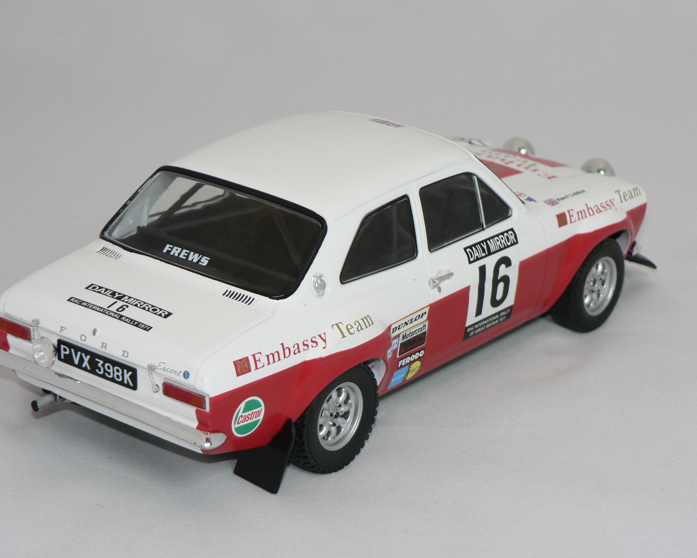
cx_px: 330
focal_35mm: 102
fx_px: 2104
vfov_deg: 15.1
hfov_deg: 18.8
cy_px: 280
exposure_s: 1/60
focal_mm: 16.2
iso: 80
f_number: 3.2
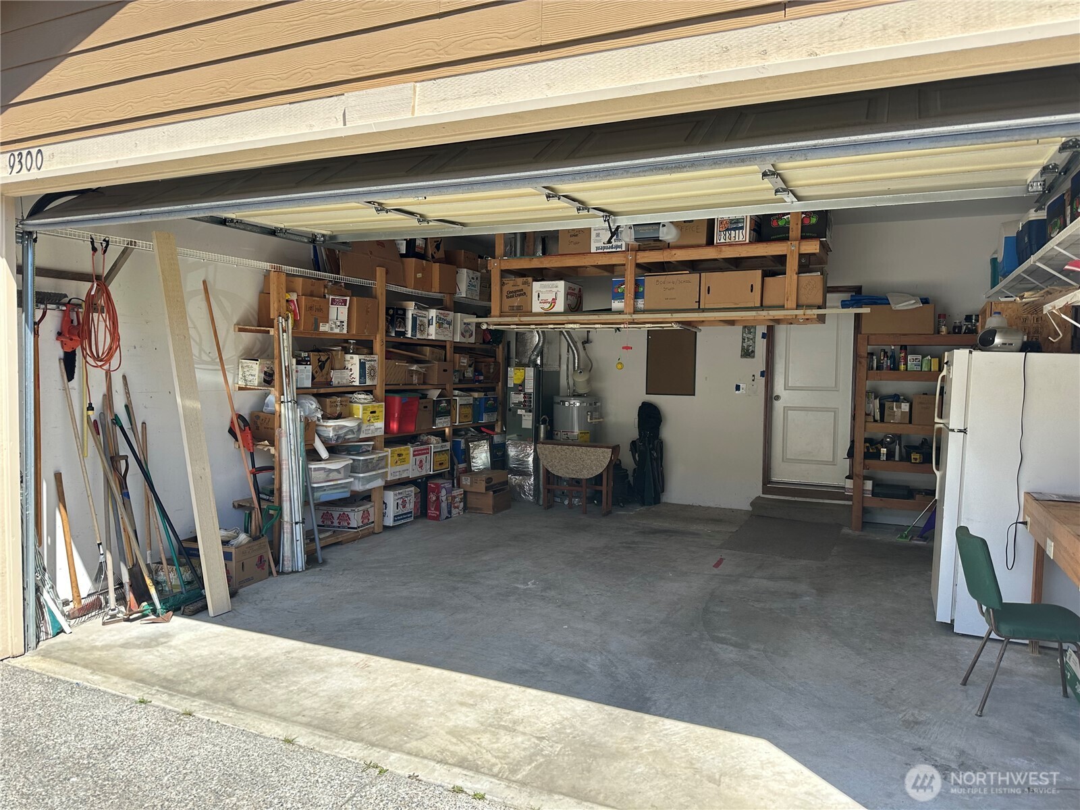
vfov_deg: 56.8
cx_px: 540
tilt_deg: -2.9
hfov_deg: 71.6
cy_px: 405
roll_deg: -2.6
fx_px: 749
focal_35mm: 24
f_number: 1.78
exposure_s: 1/927
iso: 80
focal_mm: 6.86
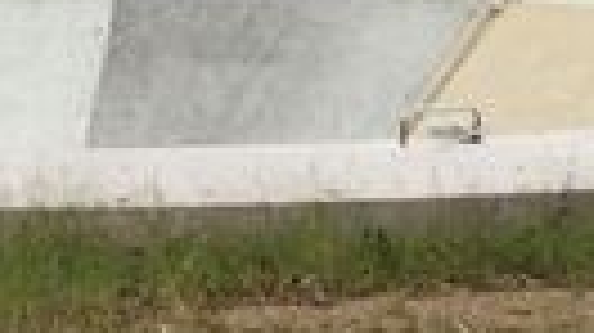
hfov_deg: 10.3
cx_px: 529
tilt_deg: +0.8
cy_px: -331
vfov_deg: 5.7
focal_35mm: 209
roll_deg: -1.0
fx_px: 3289
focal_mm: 3.3
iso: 25
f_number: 2.4
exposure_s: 1/876
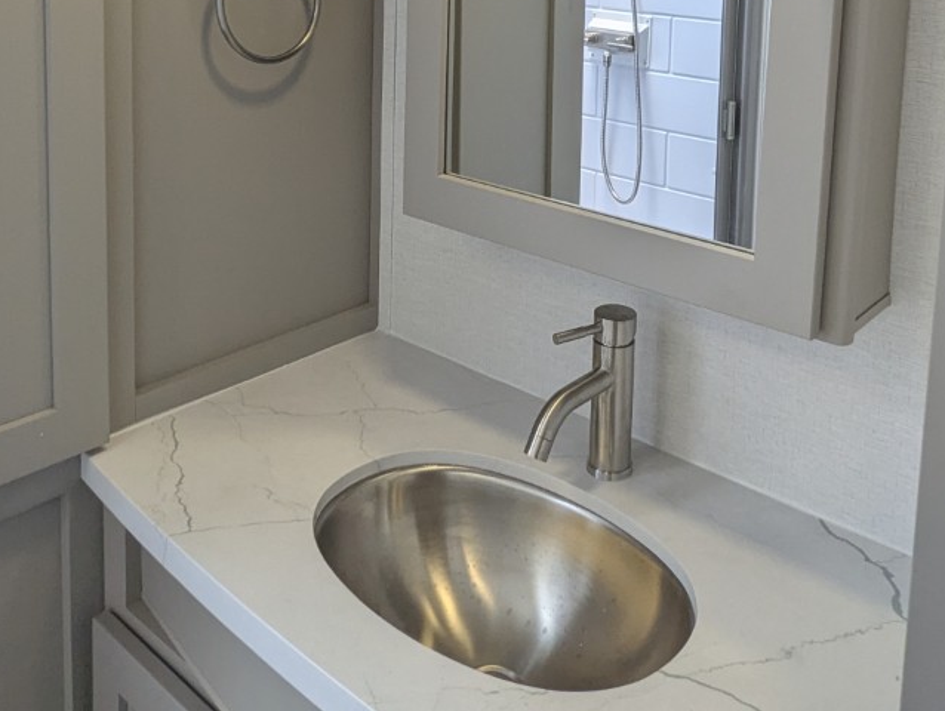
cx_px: 519
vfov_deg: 37.1
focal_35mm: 35
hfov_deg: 52.5
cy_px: 21
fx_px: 957
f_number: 2.2
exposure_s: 1/223
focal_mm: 2.35
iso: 57
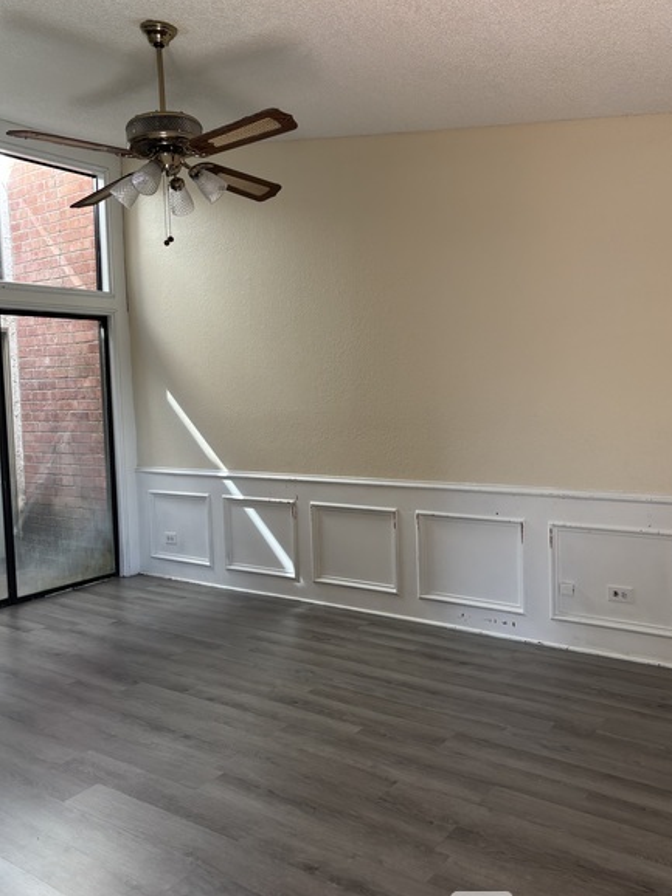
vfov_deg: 60.0
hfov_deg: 46.7
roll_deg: +1.8
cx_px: 313
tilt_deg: -3.7
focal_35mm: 30
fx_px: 777
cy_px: 436
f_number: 1.6
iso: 64
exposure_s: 1/121
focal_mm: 5.96
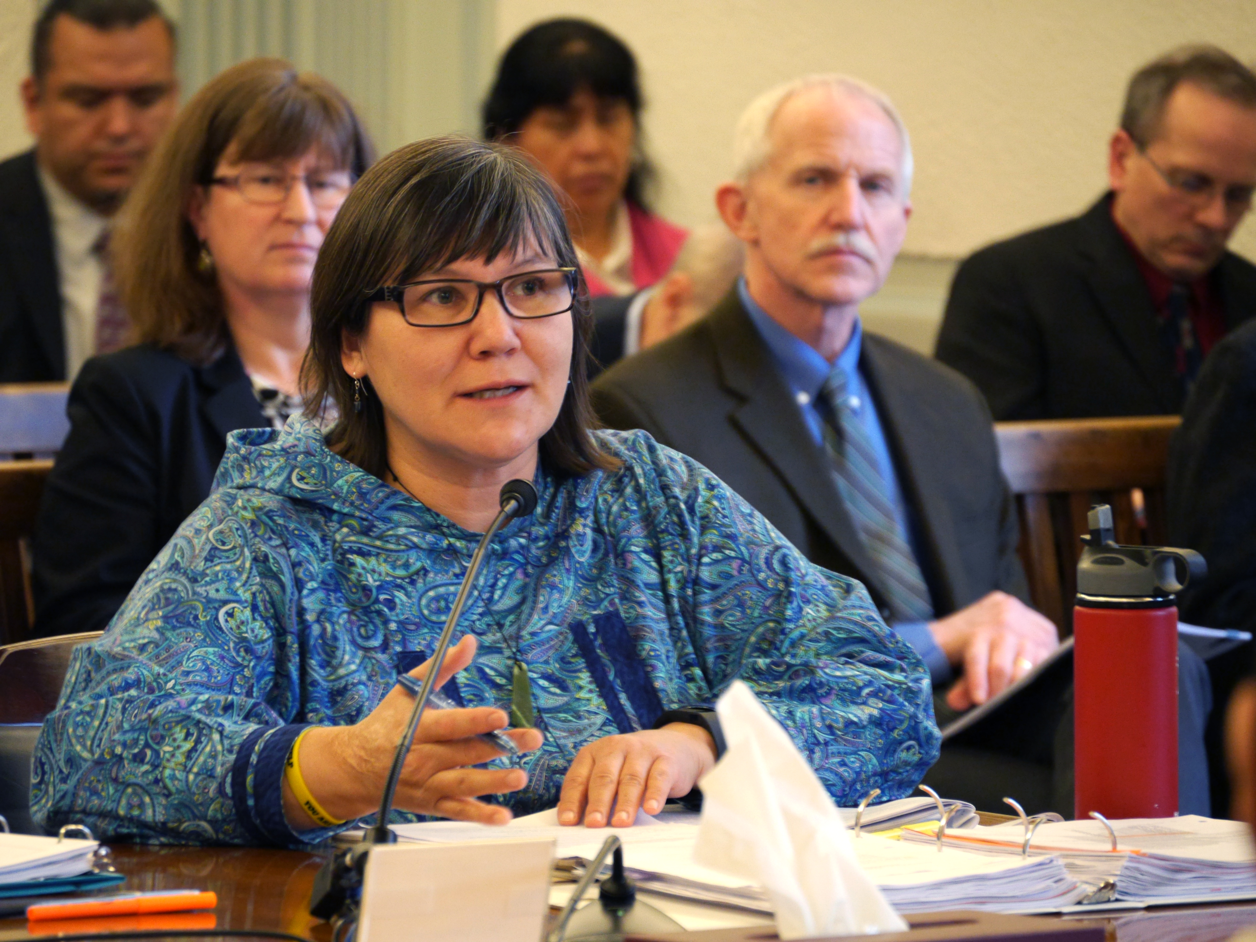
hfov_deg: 7.1
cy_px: 471
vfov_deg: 5.3
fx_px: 10159
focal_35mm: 280
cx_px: 628
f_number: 5.6
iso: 1600
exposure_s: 1/15
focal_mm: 140
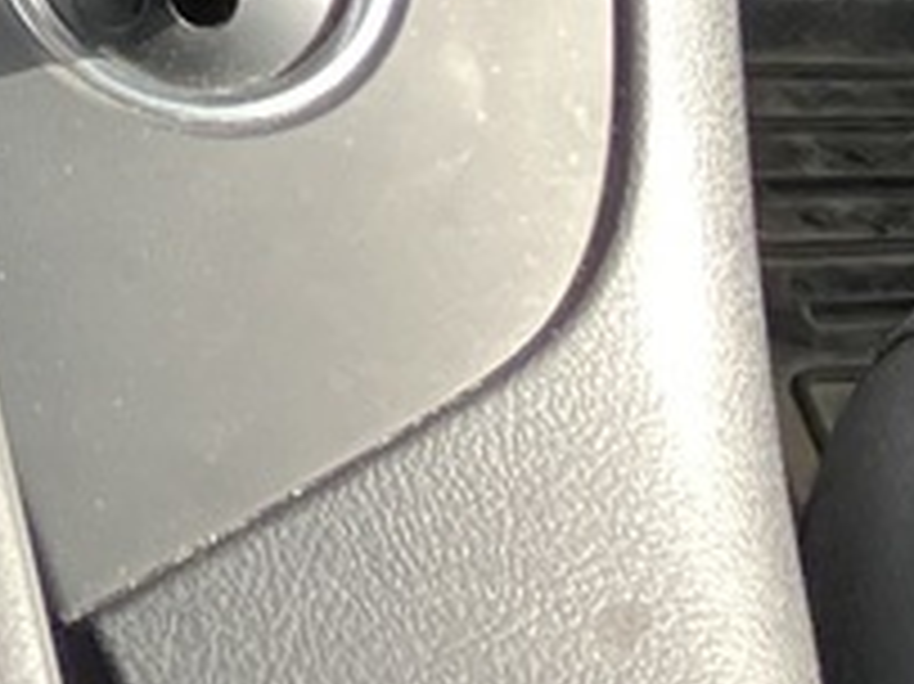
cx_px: -824
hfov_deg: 9.4
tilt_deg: -22.9
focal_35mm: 199
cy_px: -1566
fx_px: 5251
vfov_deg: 6.6
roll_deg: -5.1
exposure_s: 1/121
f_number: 1.8
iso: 50
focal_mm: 3.99
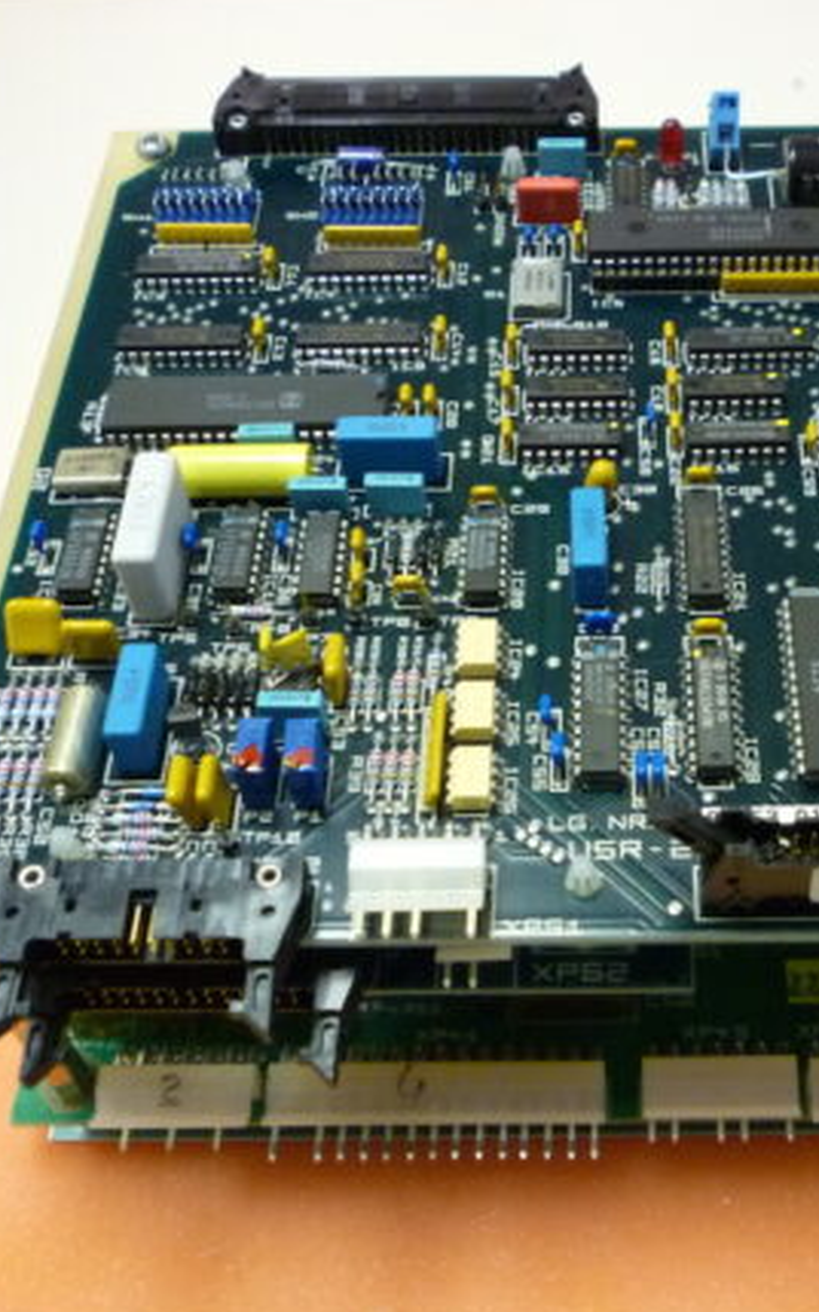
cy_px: 673
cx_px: 630
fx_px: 1536
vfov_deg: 46.2
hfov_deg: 29.3
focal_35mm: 43
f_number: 3.3
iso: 400
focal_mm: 5.2
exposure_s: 1/13
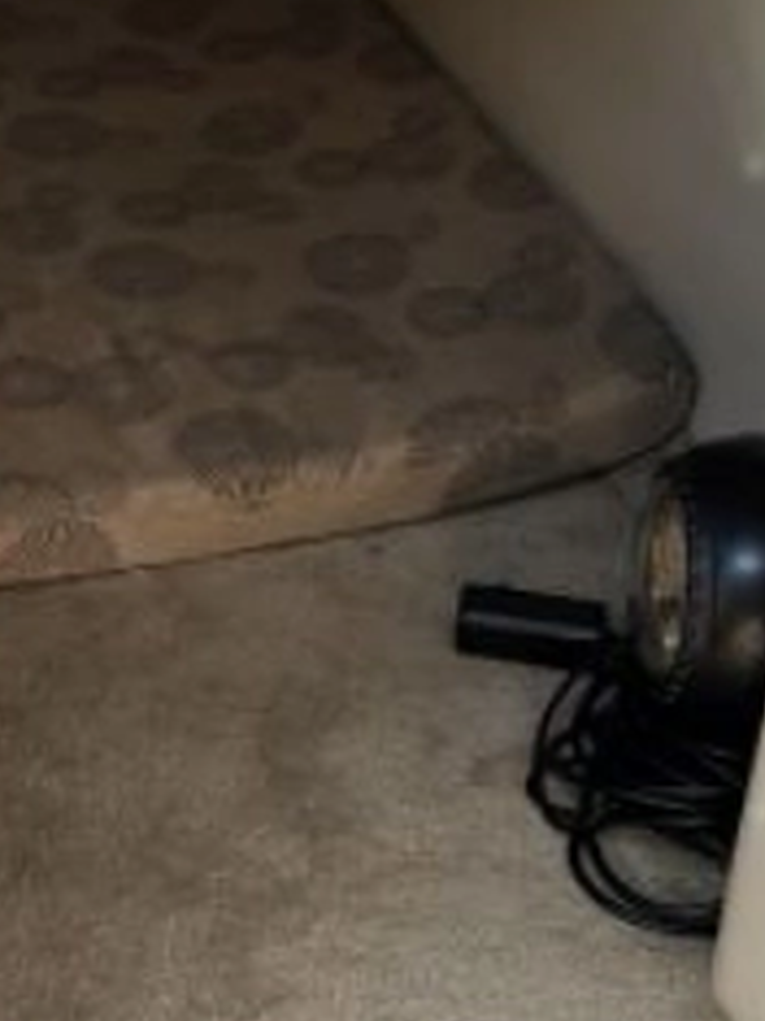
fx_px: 2212
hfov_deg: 19.5
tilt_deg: -26.3
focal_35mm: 75
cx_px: 191
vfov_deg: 25.6
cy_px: 213
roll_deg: -4.5
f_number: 1.78
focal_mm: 6.86
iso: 125
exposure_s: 1/121
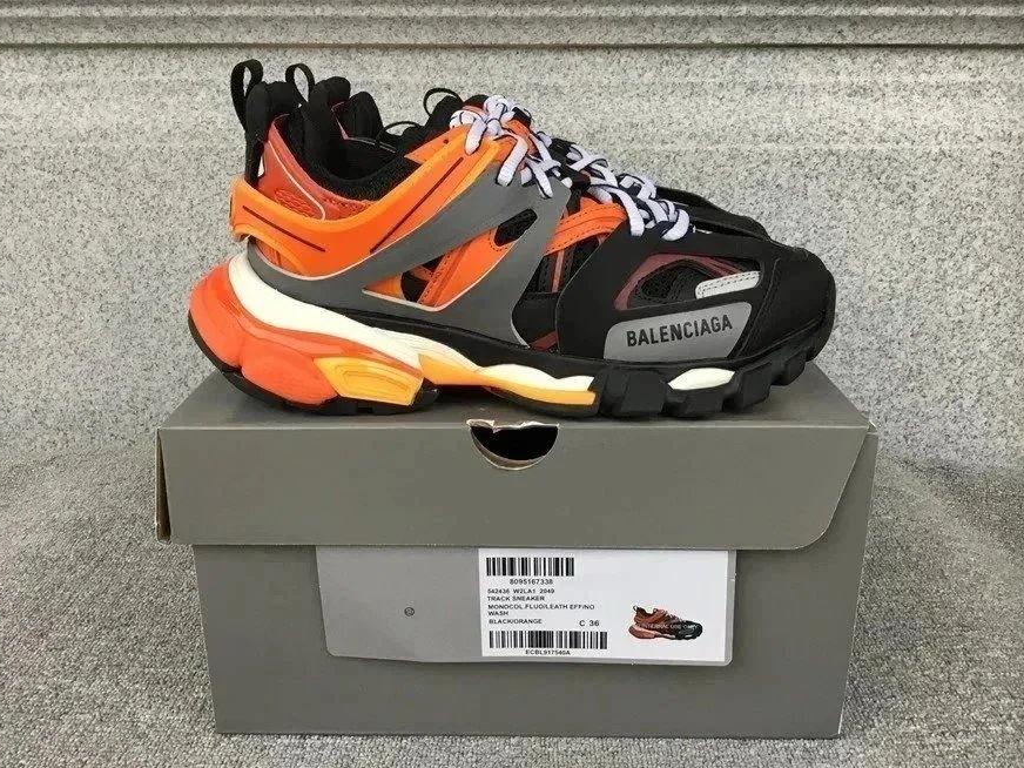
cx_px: 511
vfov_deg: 44.2
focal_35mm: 32
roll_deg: +0.7
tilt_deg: -17.3
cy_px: 376
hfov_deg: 56.8
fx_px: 947
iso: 40
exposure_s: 1/33
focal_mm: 3.3
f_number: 2.4
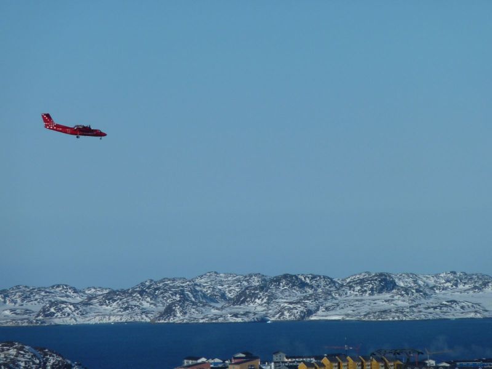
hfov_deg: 6.6
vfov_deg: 5.0
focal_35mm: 300
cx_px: 246
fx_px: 4264
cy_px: 184
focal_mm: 49.2
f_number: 6.3
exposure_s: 1/800
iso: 80
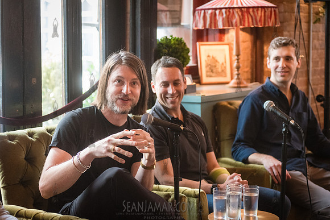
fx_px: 740
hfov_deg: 25.1
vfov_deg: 16.9
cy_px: 110
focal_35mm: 81
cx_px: 165
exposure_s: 1/200
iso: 5000
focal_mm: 80
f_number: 3.5
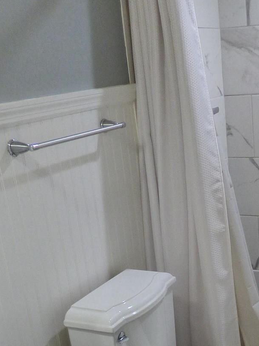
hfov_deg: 25.1
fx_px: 569
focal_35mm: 57
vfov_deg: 32.4
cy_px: 300
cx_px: 218
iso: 400
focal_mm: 3.58
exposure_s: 1/40
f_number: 2.8
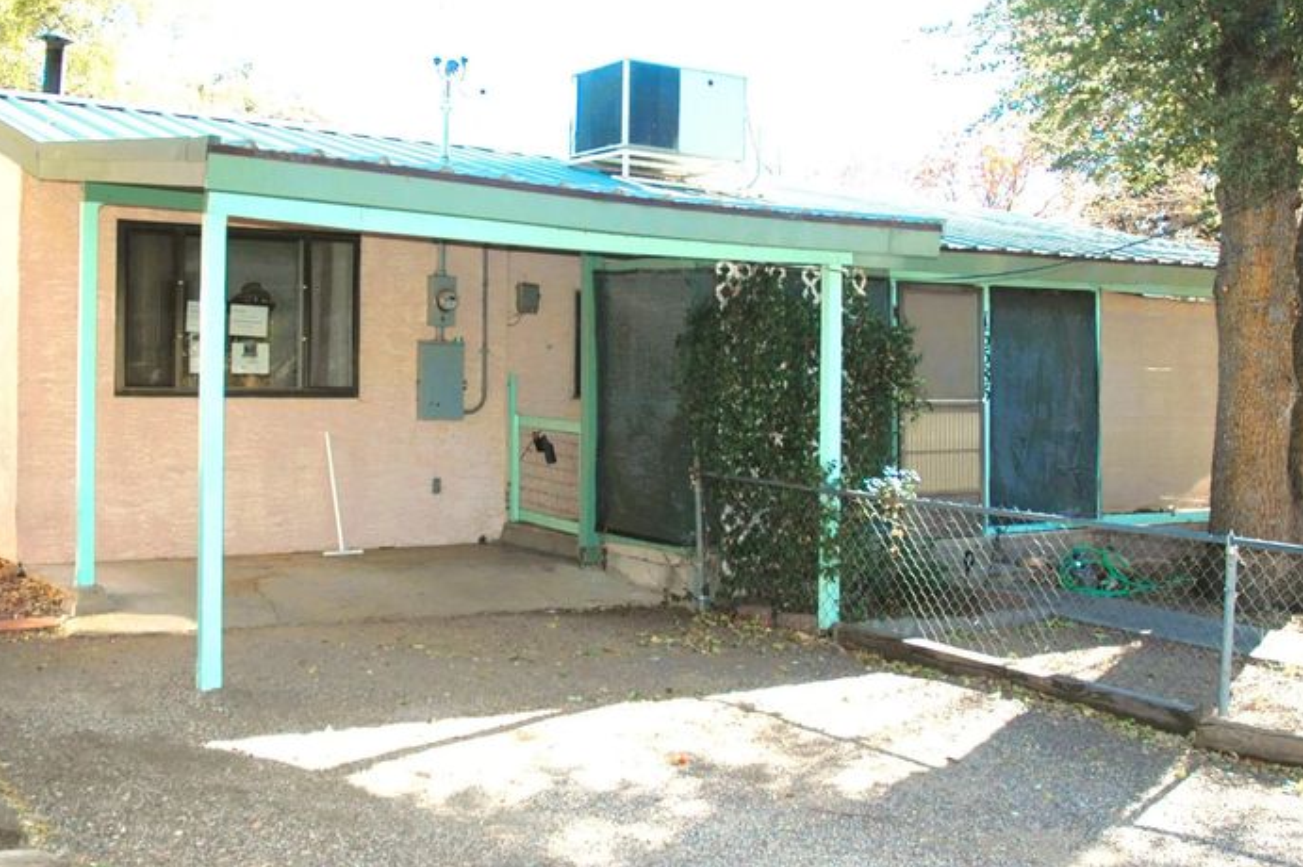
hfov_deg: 48.3
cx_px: 560
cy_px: 365
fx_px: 1447
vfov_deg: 33.3
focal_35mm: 40
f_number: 3.5
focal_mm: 18
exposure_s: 1/500
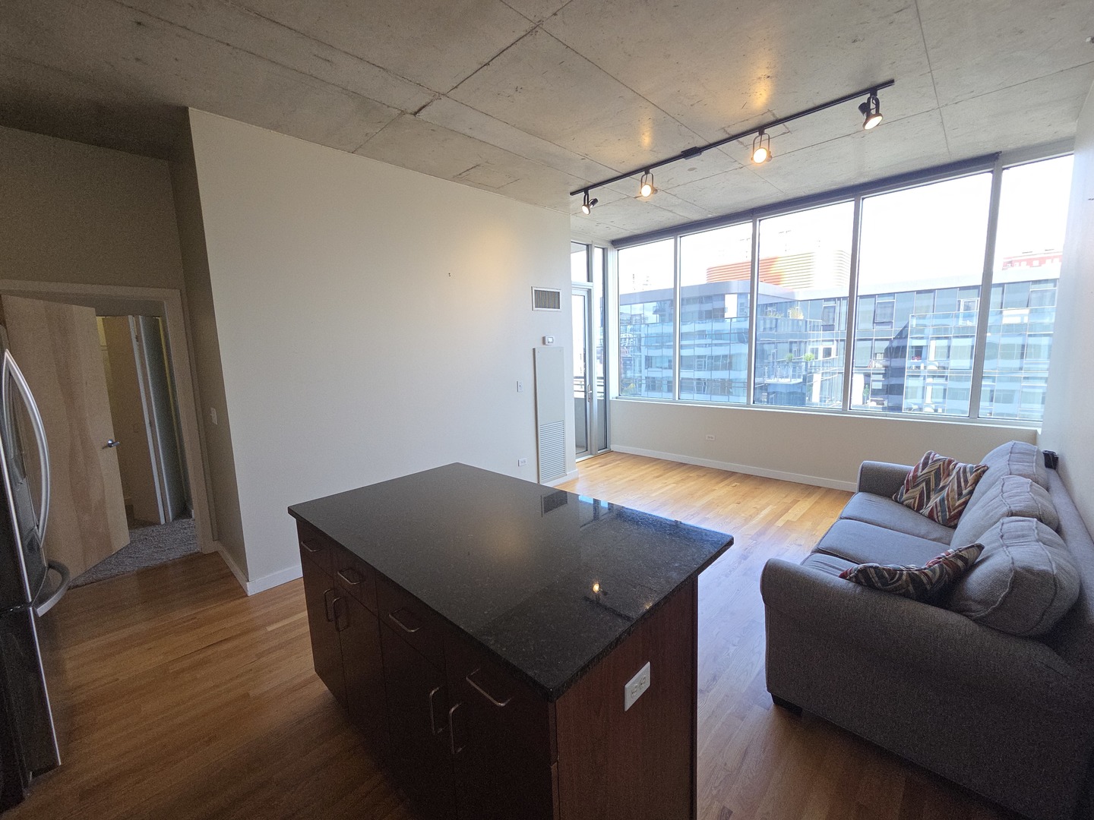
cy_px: 410
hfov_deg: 106.2
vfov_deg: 89.9
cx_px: 547
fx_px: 411
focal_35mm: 13
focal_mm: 2.2
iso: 64
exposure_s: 1/120
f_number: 2.2
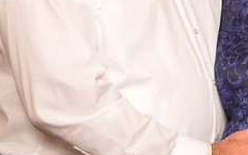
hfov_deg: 9.8
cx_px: 203
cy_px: -19
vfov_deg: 6.1
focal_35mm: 214
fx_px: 1446
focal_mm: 56
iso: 200
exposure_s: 1/60
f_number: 5.6
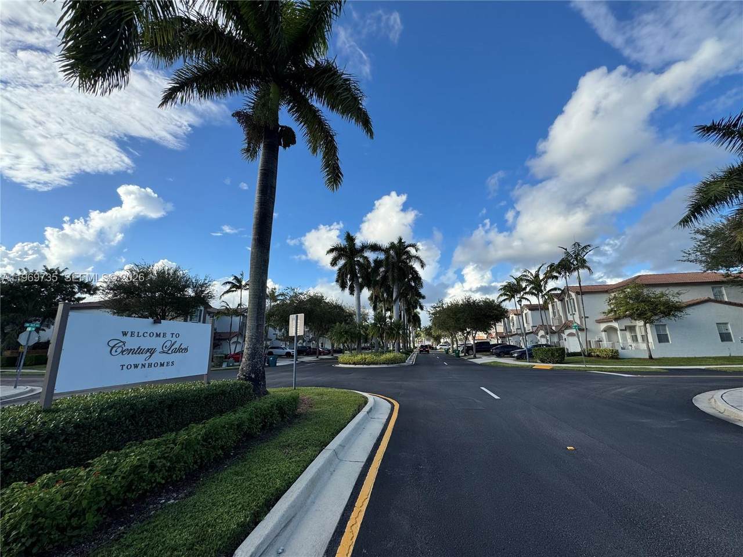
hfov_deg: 102.1
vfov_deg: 85.7
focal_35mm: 14
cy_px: 278
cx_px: 372
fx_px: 300
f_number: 2.2
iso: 50
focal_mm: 2.22
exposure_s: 1/1395
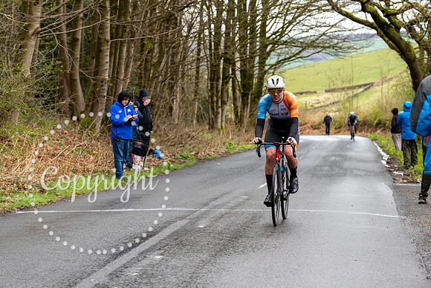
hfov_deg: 19.1
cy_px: 120
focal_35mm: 107
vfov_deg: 12.8
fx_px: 1277
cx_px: 300
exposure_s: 1/1000
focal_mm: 70
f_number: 3.5
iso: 640
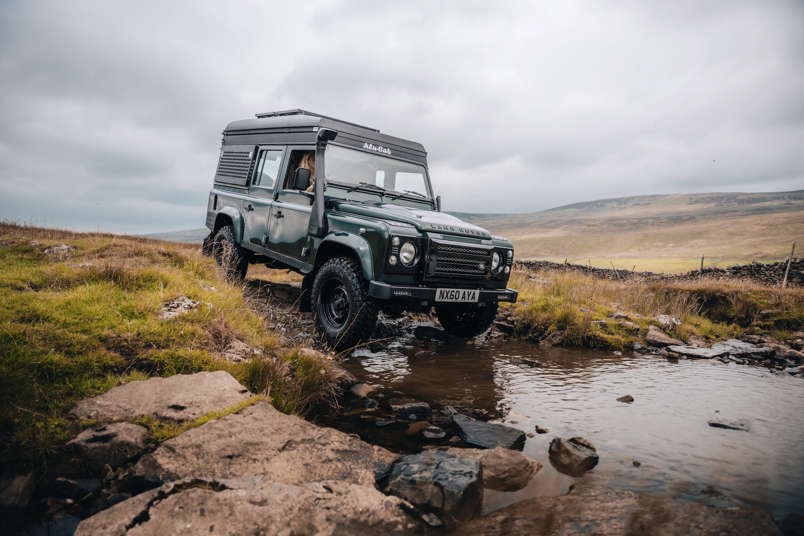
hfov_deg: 73.7
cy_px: 268
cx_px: 402
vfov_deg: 53.1
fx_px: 536
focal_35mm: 24
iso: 100
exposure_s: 1/800
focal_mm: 24
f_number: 2.8
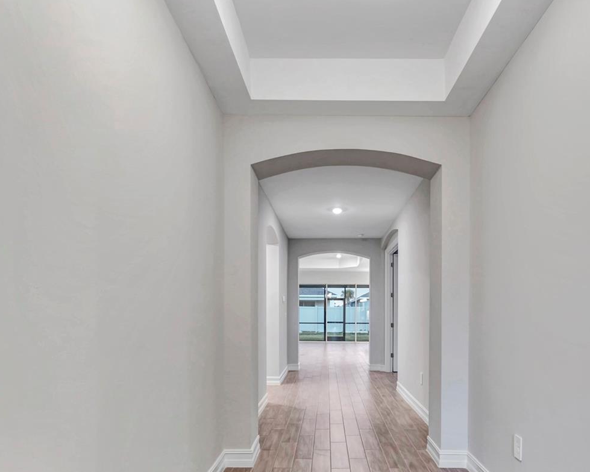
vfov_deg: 59.4
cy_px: 315
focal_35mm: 23
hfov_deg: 72.3
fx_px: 402
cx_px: 331
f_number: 5.6
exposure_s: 1/5
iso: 160
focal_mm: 10
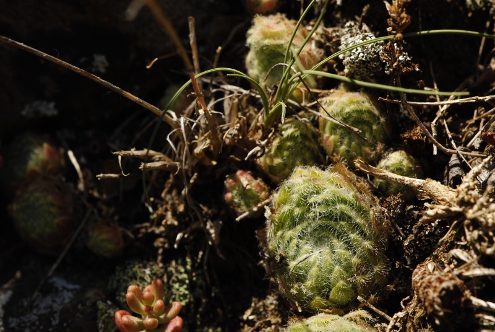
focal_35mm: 128
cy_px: 166
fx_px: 1756
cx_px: 248
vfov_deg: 10.8
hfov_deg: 16.0
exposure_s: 1/200
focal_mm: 85
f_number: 9
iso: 100
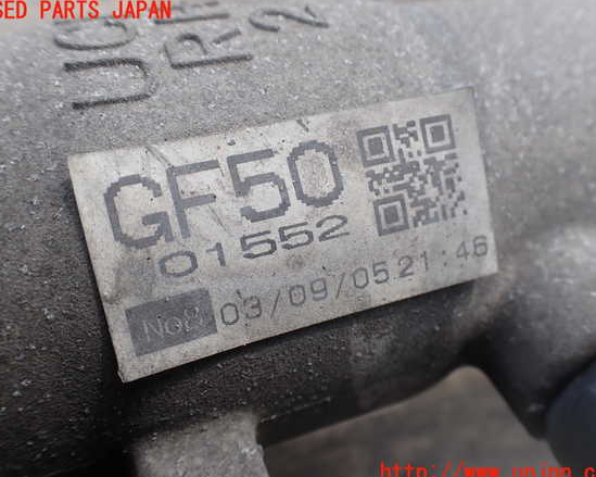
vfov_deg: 45.8
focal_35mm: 32
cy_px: 242
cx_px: 300
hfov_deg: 55.7
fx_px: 564
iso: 100
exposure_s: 1/400
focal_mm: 5.4
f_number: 3.2
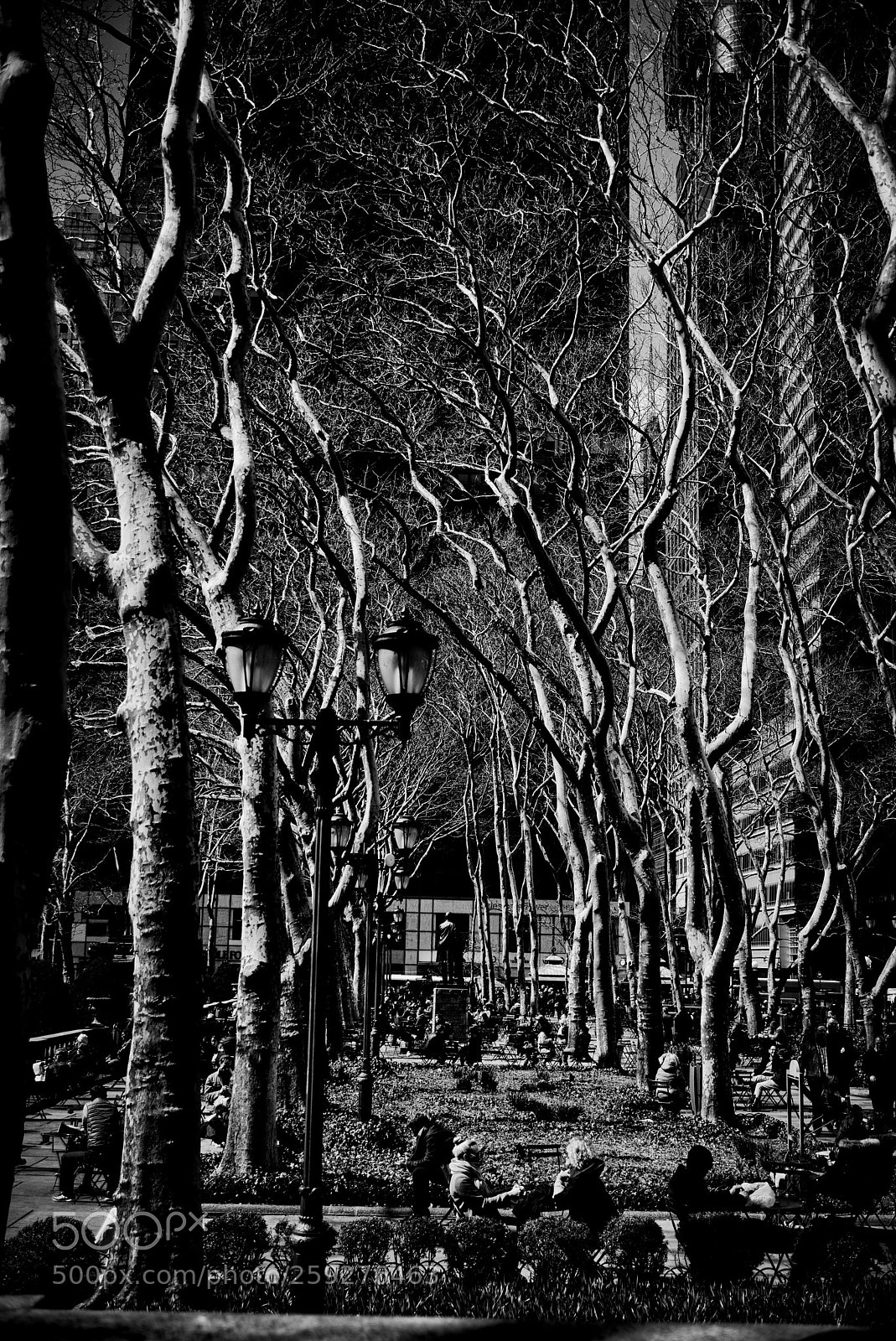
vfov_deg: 50.7
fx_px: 1416
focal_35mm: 38
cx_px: 448
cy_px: 670
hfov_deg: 35.1
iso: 64
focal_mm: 38
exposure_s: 1/400
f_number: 4
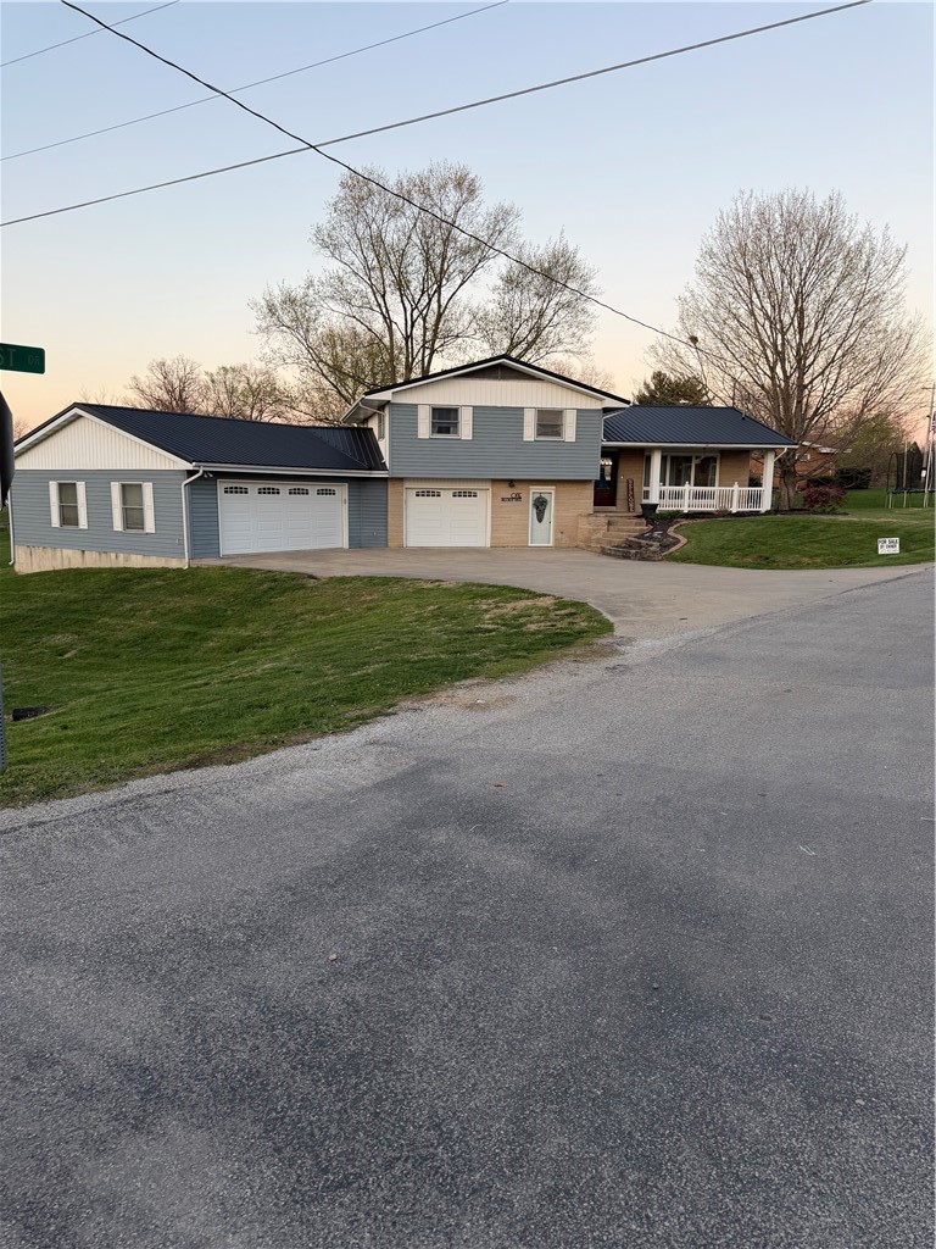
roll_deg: -1.3
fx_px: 865
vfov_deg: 71.6
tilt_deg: -9.5
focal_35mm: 24
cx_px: 468
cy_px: 624
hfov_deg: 56.8
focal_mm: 6.76
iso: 50
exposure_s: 1/137
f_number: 1.78
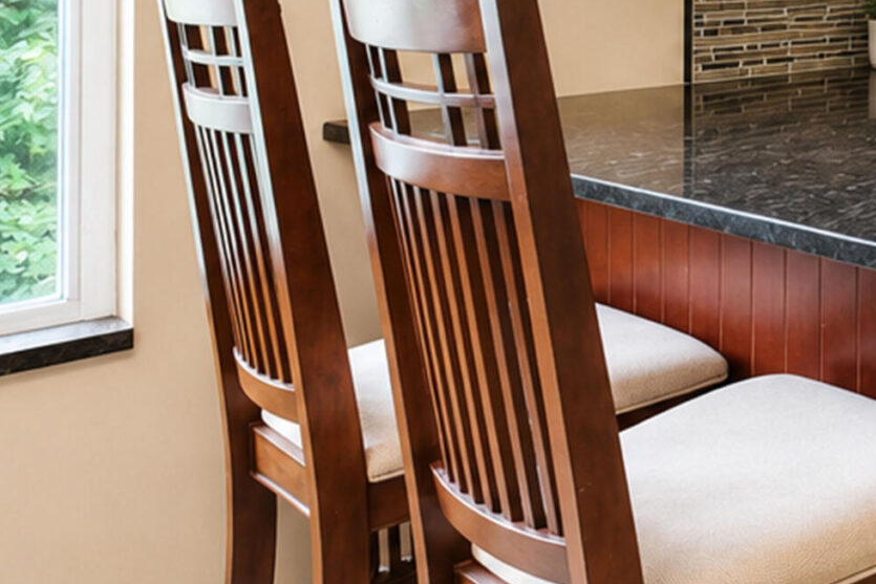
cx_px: 1276
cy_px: -30
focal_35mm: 46
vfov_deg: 27.2
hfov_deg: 29.1
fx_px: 1119
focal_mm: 10
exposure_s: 1/60
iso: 1600
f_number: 6.4
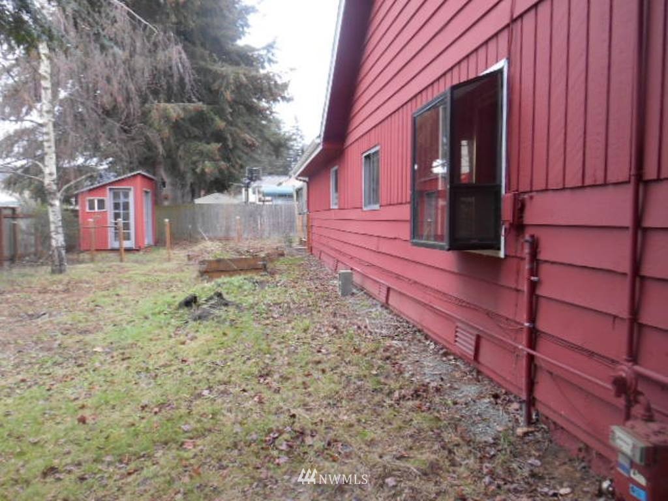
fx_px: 502
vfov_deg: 53.1
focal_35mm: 26
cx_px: 334
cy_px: 250
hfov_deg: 67.3
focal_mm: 4.7
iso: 125
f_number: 3.4
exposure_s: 1/30
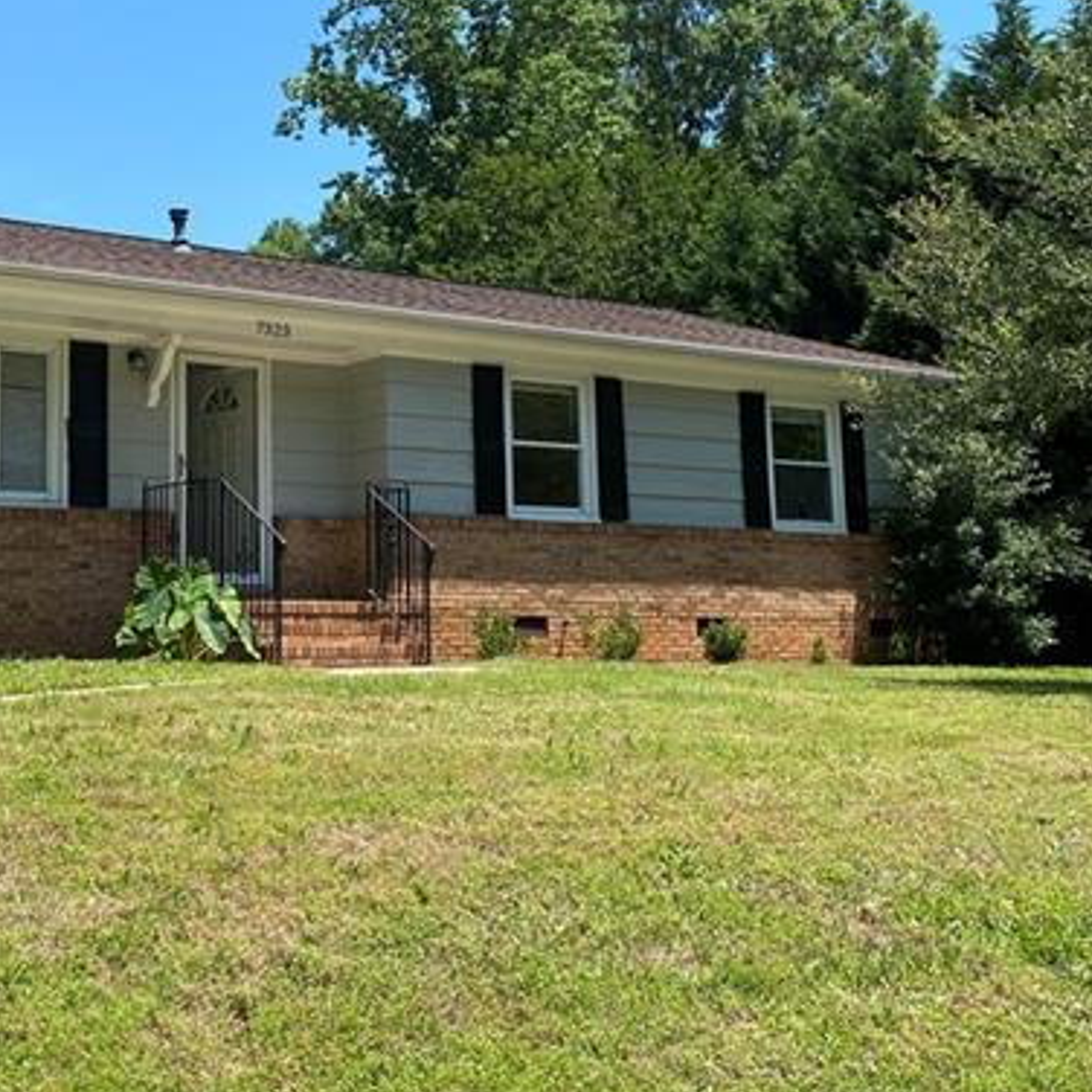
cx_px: 357
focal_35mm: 47
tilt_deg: +8.1
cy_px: 427
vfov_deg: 35.9
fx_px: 1677
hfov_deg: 35.7
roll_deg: +0.1
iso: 32
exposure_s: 1/1727
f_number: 1.8
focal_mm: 4.25
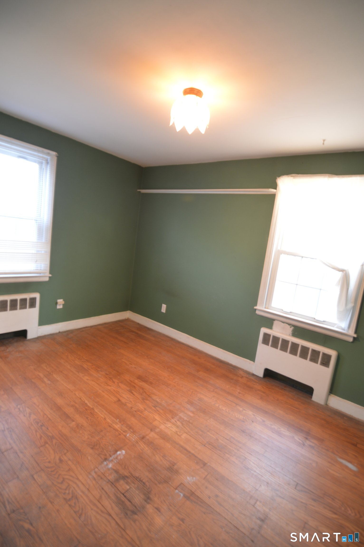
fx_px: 251
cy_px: 274
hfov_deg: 72.0
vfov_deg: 95.0
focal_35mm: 16
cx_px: 182
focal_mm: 11
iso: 100
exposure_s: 1/2.5
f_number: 2.8
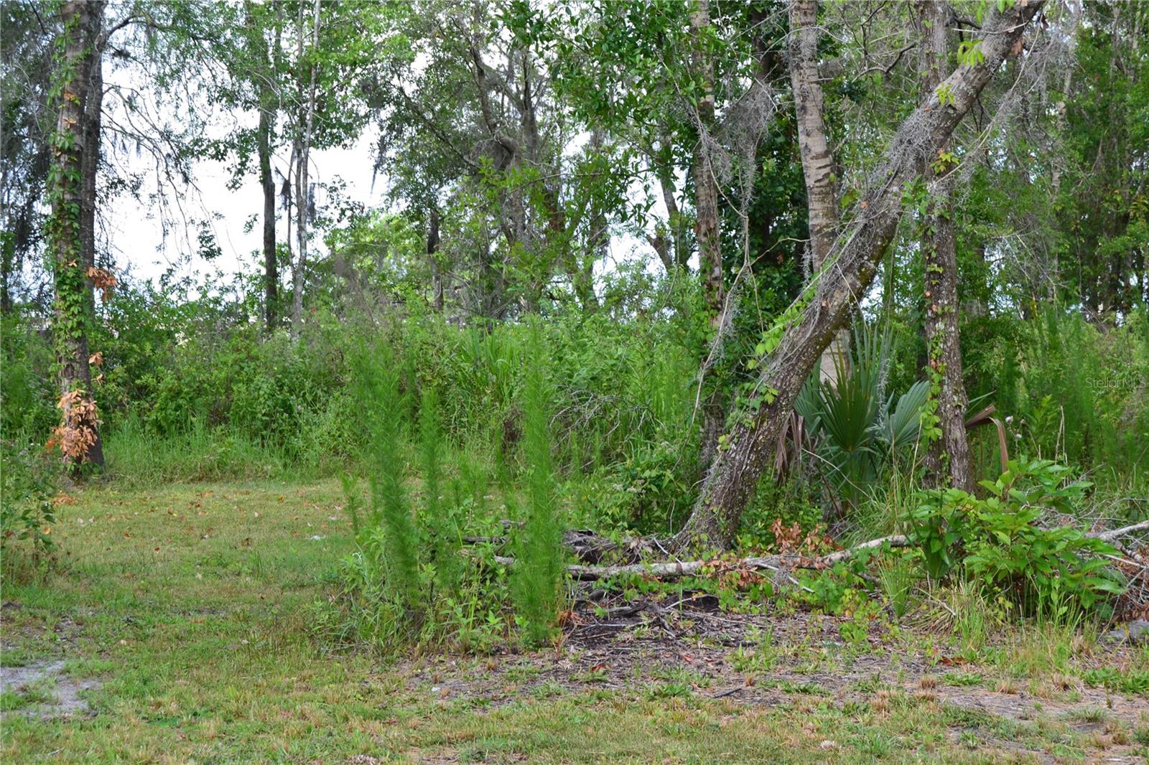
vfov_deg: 16.5
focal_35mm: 82
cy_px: 382
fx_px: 2632
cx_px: 574
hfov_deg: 24.6
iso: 400
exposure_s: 1/200
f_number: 10
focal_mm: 55
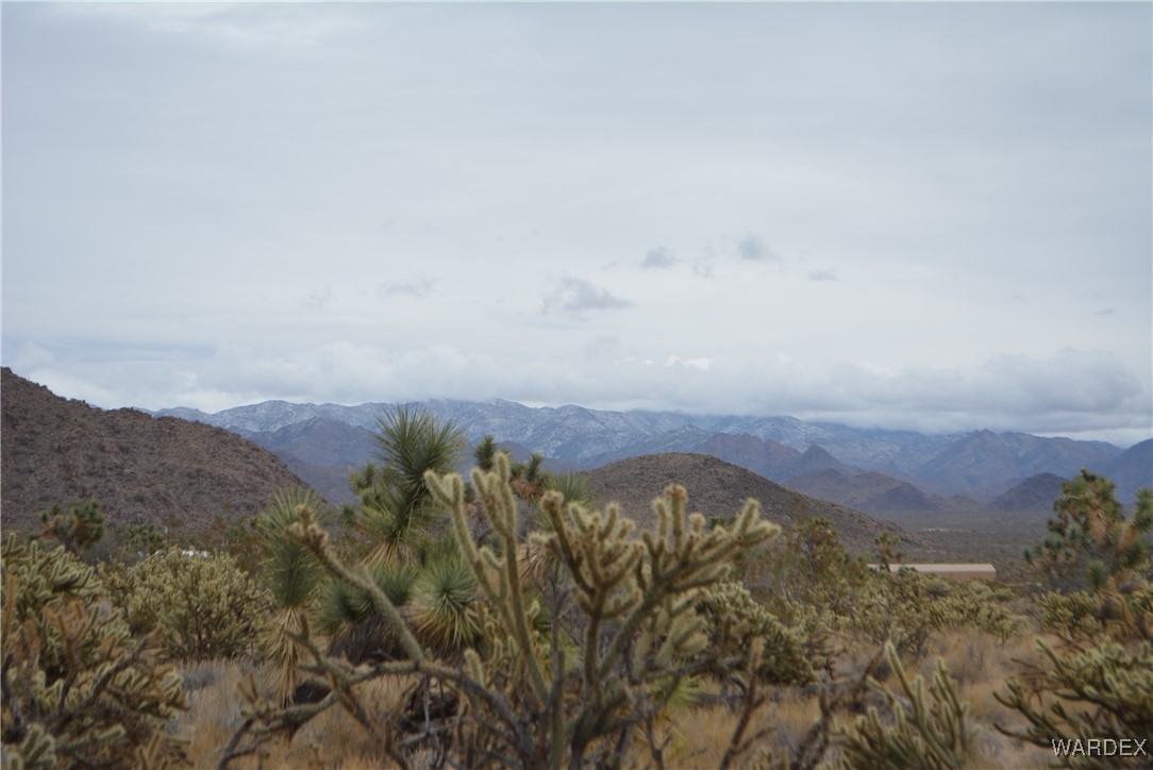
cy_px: 385
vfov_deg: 16.6
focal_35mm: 82
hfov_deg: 24.6
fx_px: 2644
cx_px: 576
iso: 400
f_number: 7.1
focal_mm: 55
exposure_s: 1/2000
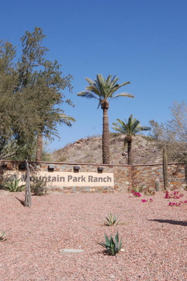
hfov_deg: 29.9
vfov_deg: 43.6
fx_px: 350
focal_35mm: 45
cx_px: 94
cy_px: 140
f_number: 11
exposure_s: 1/200
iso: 200
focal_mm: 20
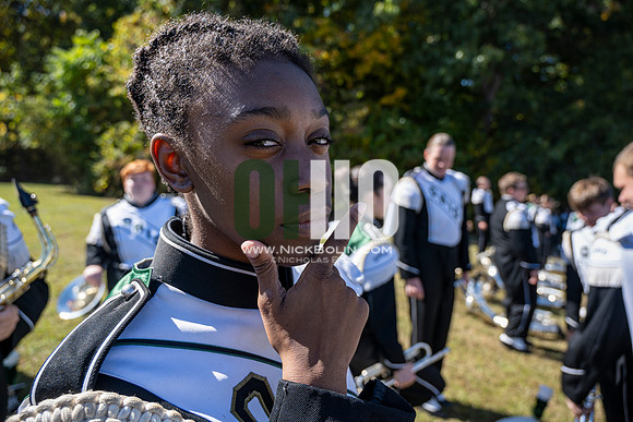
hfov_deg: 73.7
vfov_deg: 53.2
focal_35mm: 24
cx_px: 316
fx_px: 422
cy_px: 211
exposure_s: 1/250
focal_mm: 24
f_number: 4.5
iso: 64
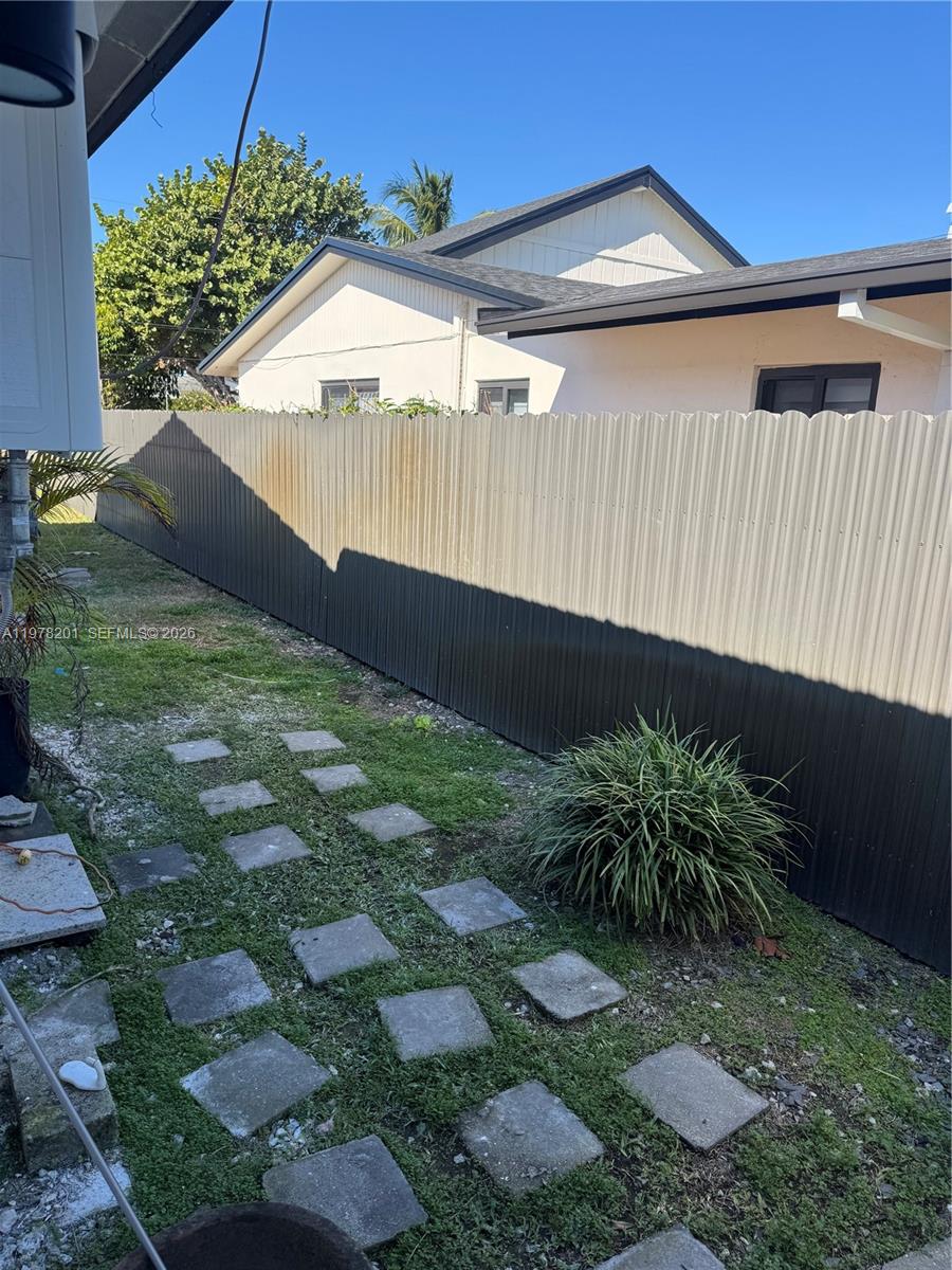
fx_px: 880
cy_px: 635
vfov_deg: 71.6
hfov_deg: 56.8
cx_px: 476
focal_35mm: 24
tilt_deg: -12.0
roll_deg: -2.8
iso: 80
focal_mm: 6.76
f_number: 1.78
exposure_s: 1/1678
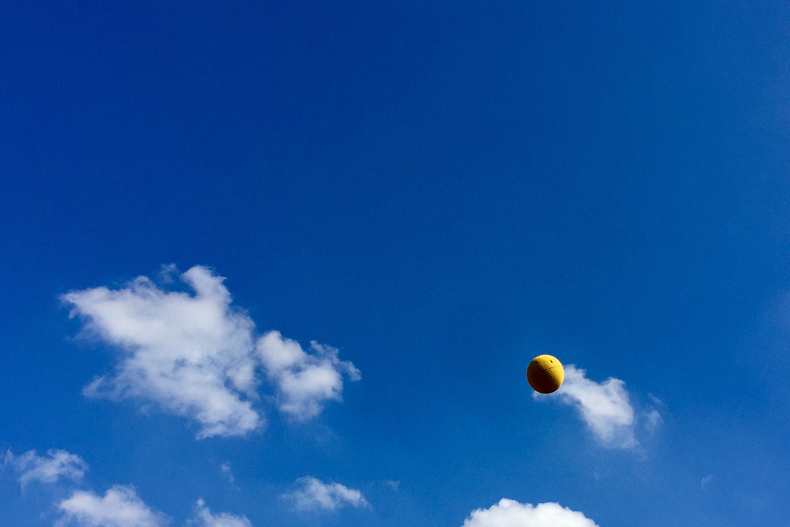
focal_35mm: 31
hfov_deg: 60.3
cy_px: 301
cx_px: 392
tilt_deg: +38.5
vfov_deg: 42.2
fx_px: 680
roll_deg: -3.5
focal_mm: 4.15
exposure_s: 1/2825
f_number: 2.2
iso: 32
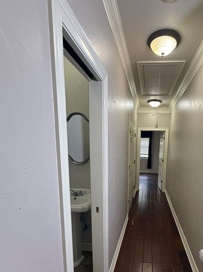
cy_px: 174
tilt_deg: -8.4
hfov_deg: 64.4
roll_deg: -1.7
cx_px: 133
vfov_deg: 79.8
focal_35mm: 20
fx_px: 157
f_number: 2.2
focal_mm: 2.22
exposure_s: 1/120
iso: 250
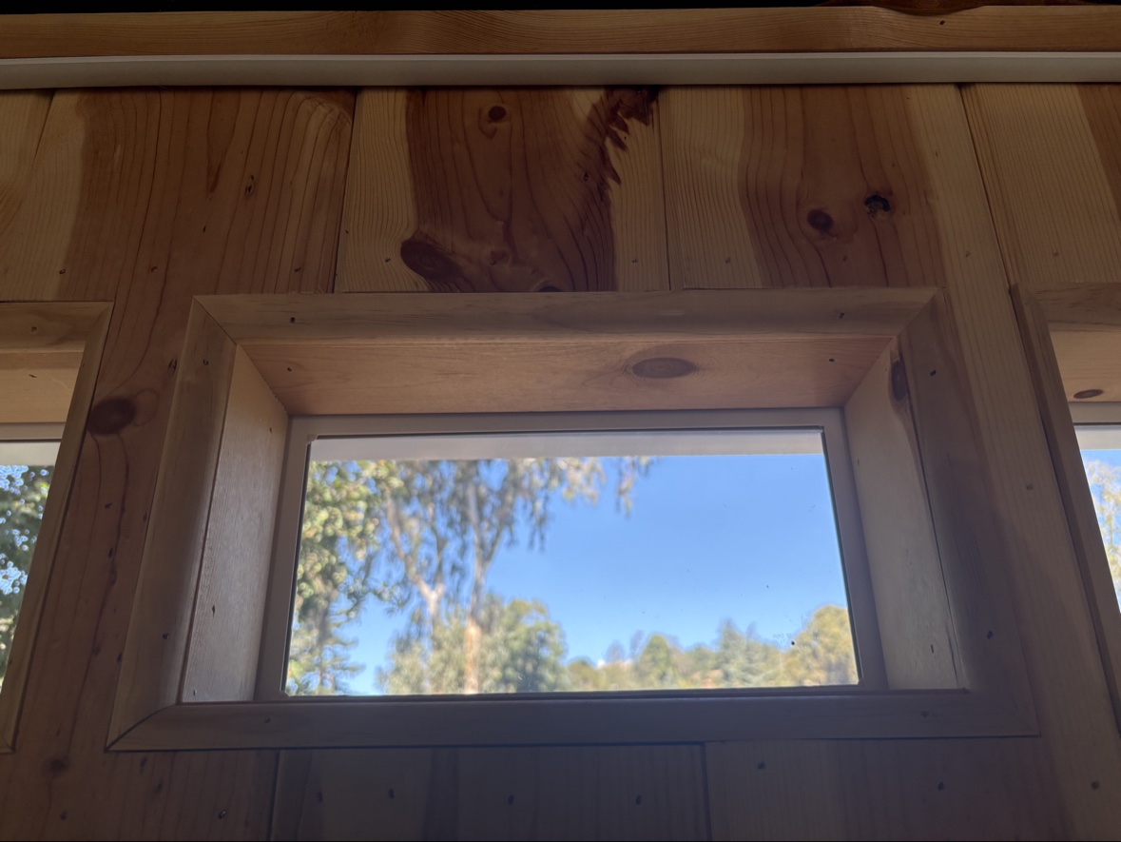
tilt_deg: +23.8
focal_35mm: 26
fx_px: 842
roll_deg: +0.8
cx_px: 560
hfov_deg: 67.3
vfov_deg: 53.1
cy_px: 421
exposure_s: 1/731
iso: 64
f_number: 1.6
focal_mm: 5.96
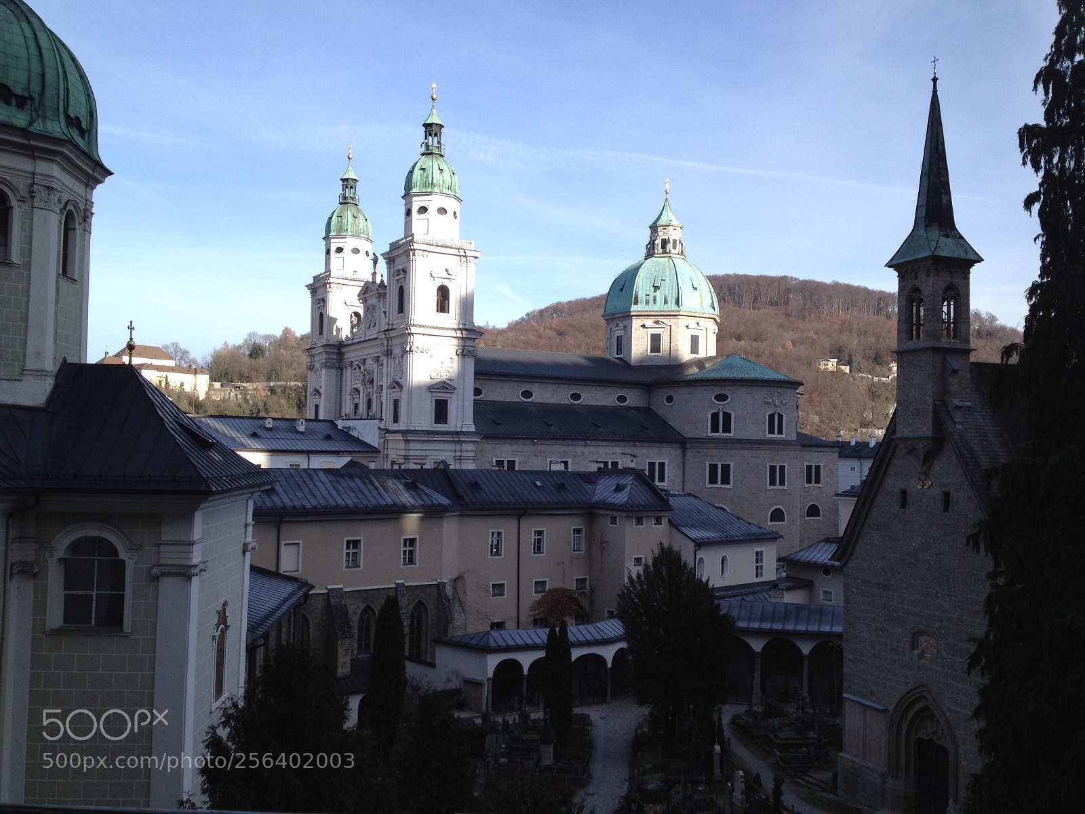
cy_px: 407
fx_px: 1097
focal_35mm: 35
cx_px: 542
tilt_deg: -0.2
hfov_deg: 52.6
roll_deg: -0.6
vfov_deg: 40.7
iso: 50
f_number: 2.4
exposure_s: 1/1004
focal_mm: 4.28
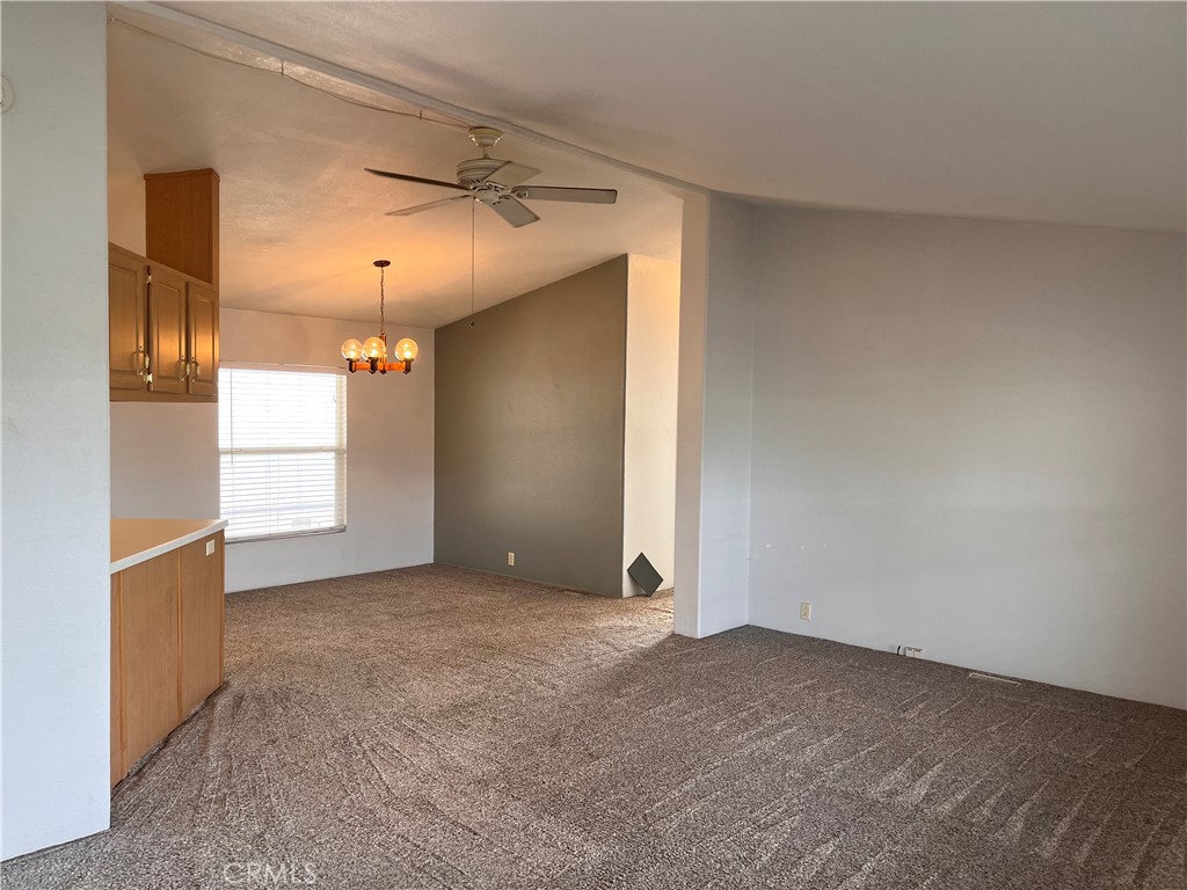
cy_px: 445
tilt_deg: -2.9
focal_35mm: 26
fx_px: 892
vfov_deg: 53.1
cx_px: 594
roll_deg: -1.2
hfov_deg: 67.3
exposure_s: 1/120
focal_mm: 5.1
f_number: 1.6
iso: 80
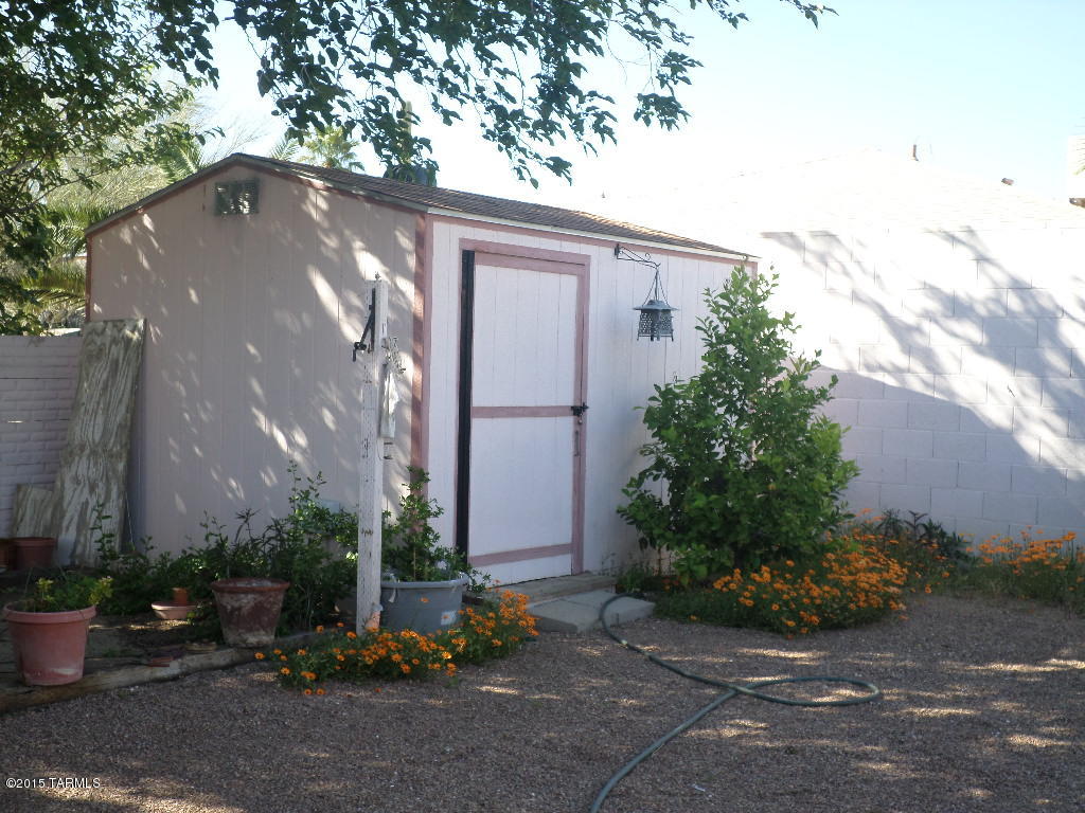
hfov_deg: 43.9
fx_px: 1348
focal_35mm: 43
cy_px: 406
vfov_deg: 33.6
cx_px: 542
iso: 80
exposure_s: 1/180
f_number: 3.2
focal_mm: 7.8
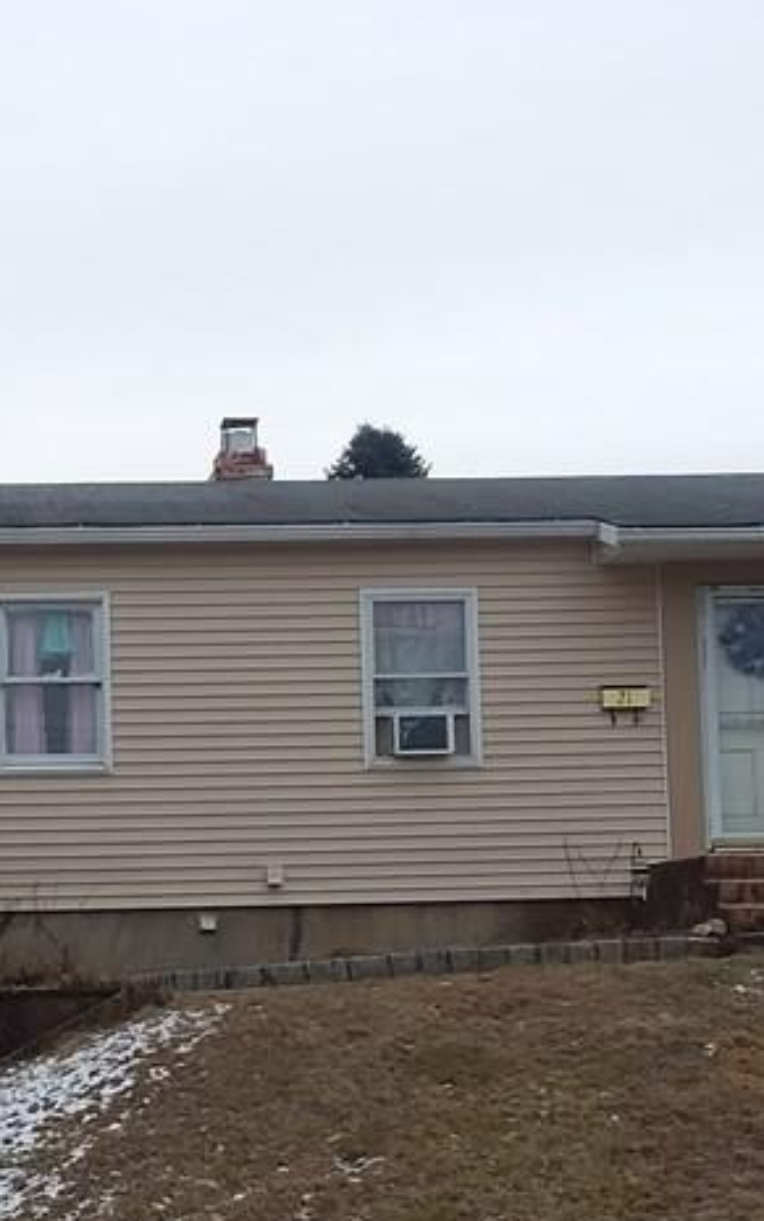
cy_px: 922
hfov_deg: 20.4
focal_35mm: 63
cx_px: 121
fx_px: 2097
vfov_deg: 31.8
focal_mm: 2.91
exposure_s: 1/178
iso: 50
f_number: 1.9
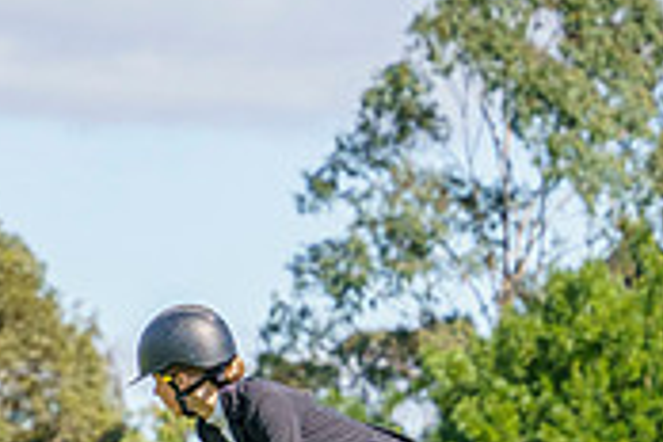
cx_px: 221
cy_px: 615
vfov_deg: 2.9
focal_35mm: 471
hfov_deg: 4.4
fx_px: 8674
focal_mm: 141
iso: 800
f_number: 5.6
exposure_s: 1/1600
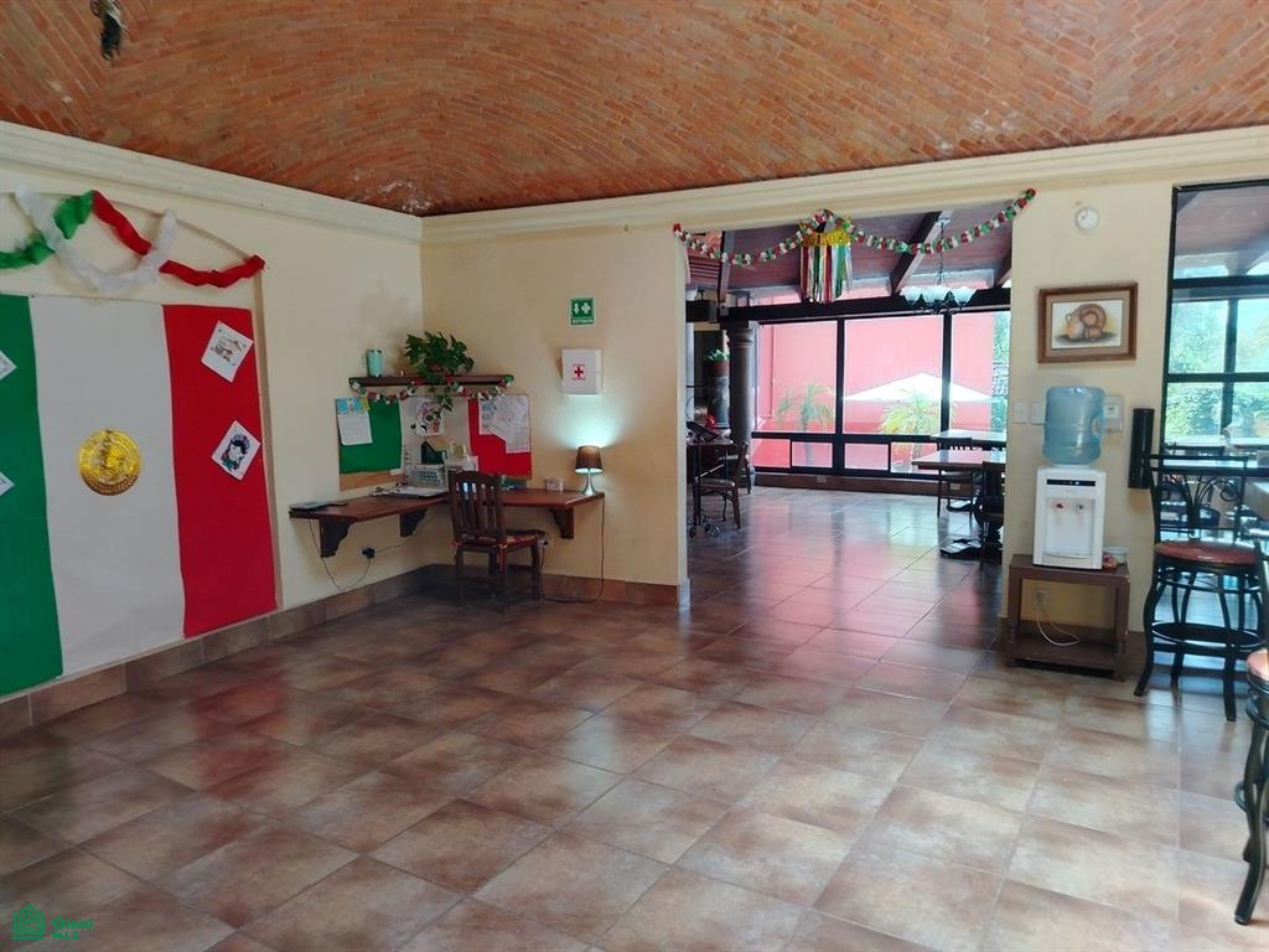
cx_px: 634
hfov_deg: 71.6
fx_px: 880
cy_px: 476
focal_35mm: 24
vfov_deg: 56.8
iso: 241
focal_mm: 5.25
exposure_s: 1/50
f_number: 1.75
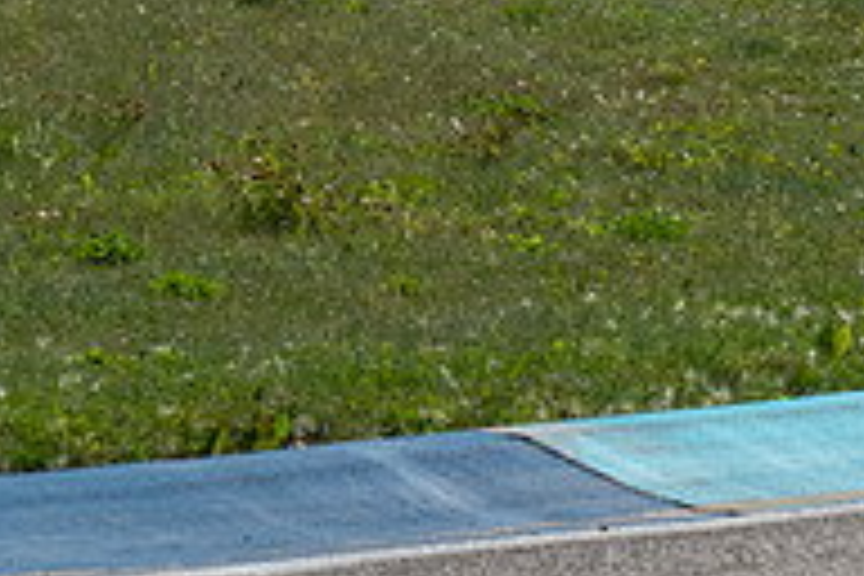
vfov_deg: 2.5
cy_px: -83
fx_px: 13031
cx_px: 1076
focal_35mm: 543
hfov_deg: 3.8
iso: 500
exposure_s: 1/1250
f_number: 11
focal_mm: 180
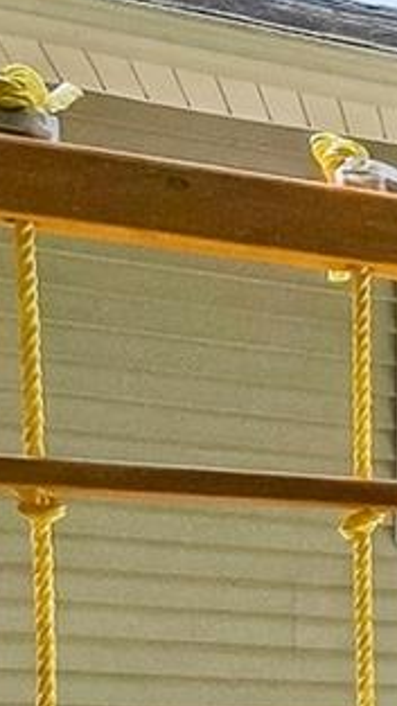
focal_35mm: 96
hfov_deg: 5.4
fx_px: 1797
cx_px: 2274
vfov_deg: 20.4
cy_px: 901
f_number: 8
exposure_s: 1/800
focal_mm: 14
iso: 1000
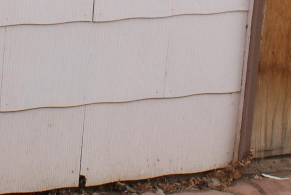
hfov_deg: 11.1
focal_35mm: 184
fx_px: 1489
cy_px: -206
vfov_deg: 7.2
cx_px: 73
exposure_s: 1/125
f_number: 7.1
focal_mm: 28
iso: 100
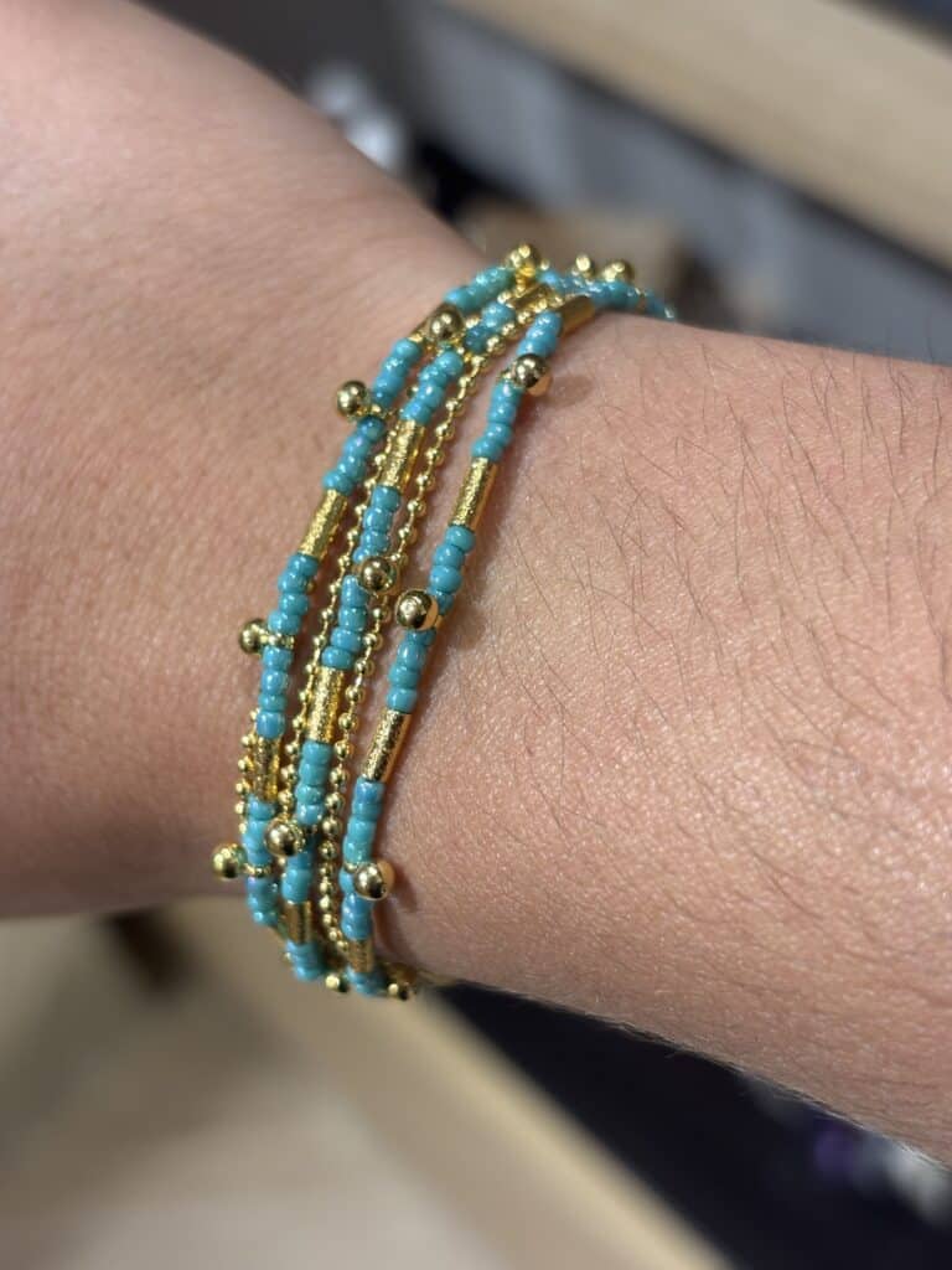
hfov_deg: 28.0
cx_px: 476
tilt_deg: -54.4
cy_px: 635
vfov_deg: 36.8
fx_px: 1907
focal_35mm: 52
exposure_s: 1/50
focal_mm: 5.96
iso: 32
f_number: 1.6
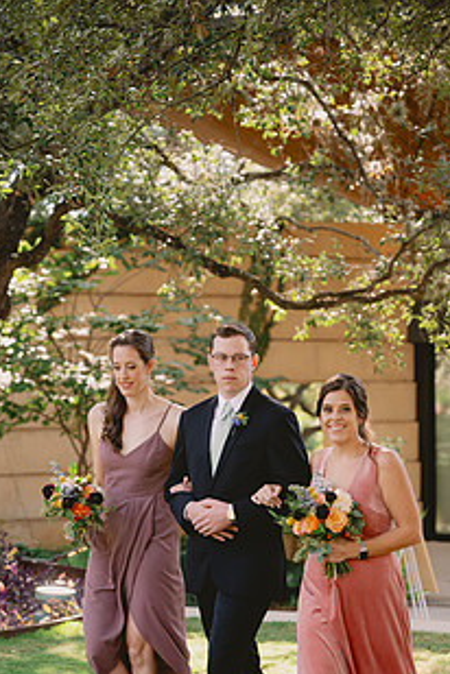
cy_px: 486
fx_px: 1912
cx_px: 244
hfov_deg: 13.4
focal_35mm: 102
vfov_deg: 19.9
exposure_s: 1/320
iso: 80
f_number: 2.8
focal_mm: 70
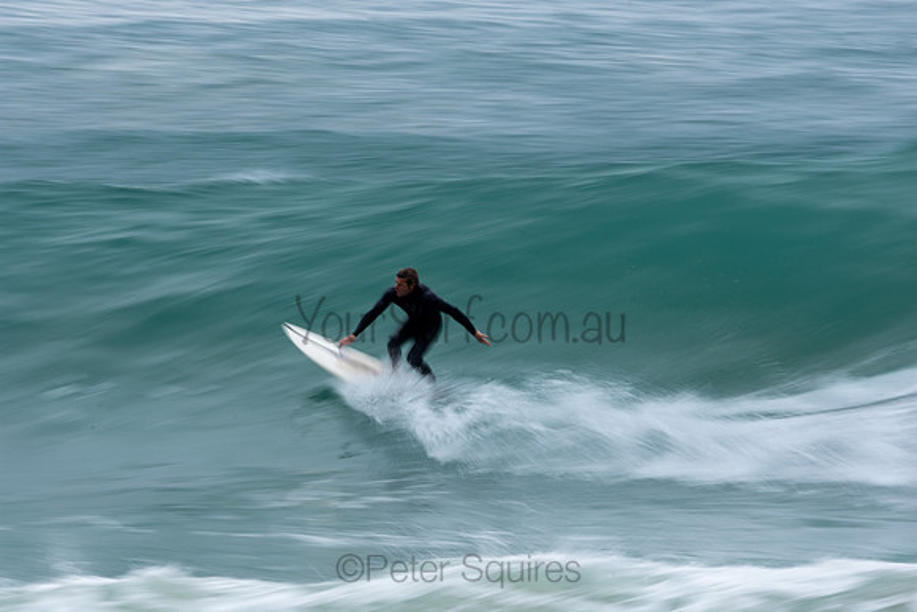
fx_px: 19108
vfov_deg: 1.8
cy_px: 306
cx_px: 458
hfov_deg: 2.7
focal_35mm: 750
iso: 100
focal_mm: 500
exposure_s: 1/20
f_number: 22
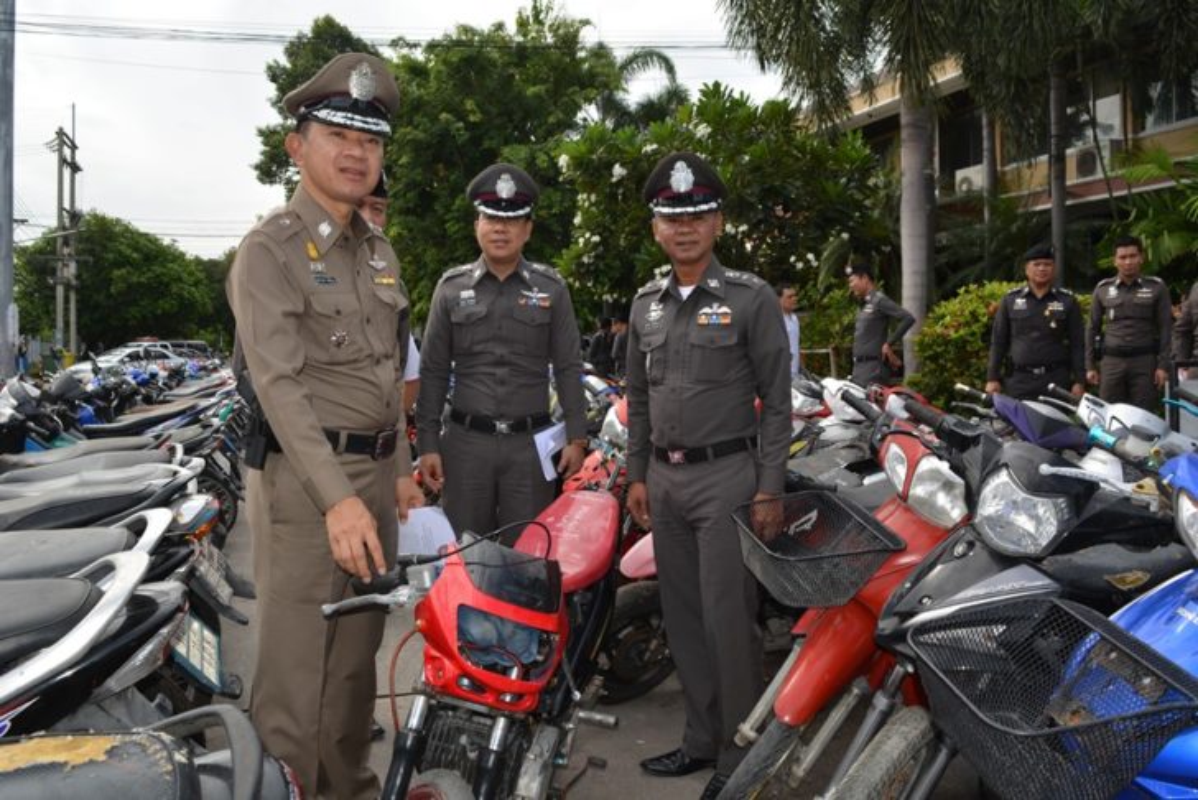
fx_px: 999
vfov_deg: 43.6
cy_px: 400
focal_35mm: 30
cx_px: 599
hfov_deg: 61.9
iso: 100
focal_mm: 20
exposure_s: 1/200
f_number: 9
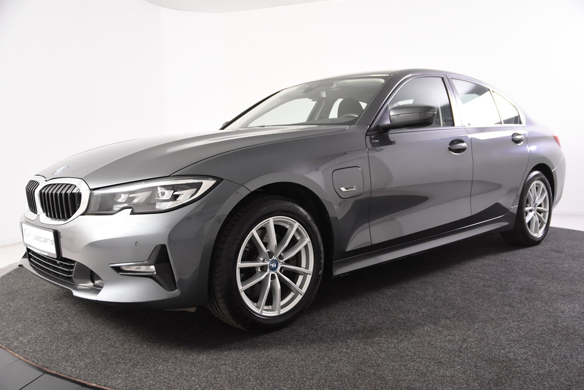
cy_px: 195
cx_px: 292
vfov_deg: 40.0
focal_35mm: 33
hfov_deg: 57.2
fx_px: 535
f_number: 4
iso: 1600
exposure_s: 1/60
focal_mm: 22
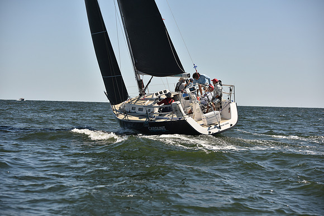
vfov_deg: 13.7
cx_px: 162
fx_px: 900
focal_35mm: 100
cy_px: 108
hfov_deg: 20.4
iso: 250
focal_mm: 100
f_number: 4.5
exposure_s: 1/1250
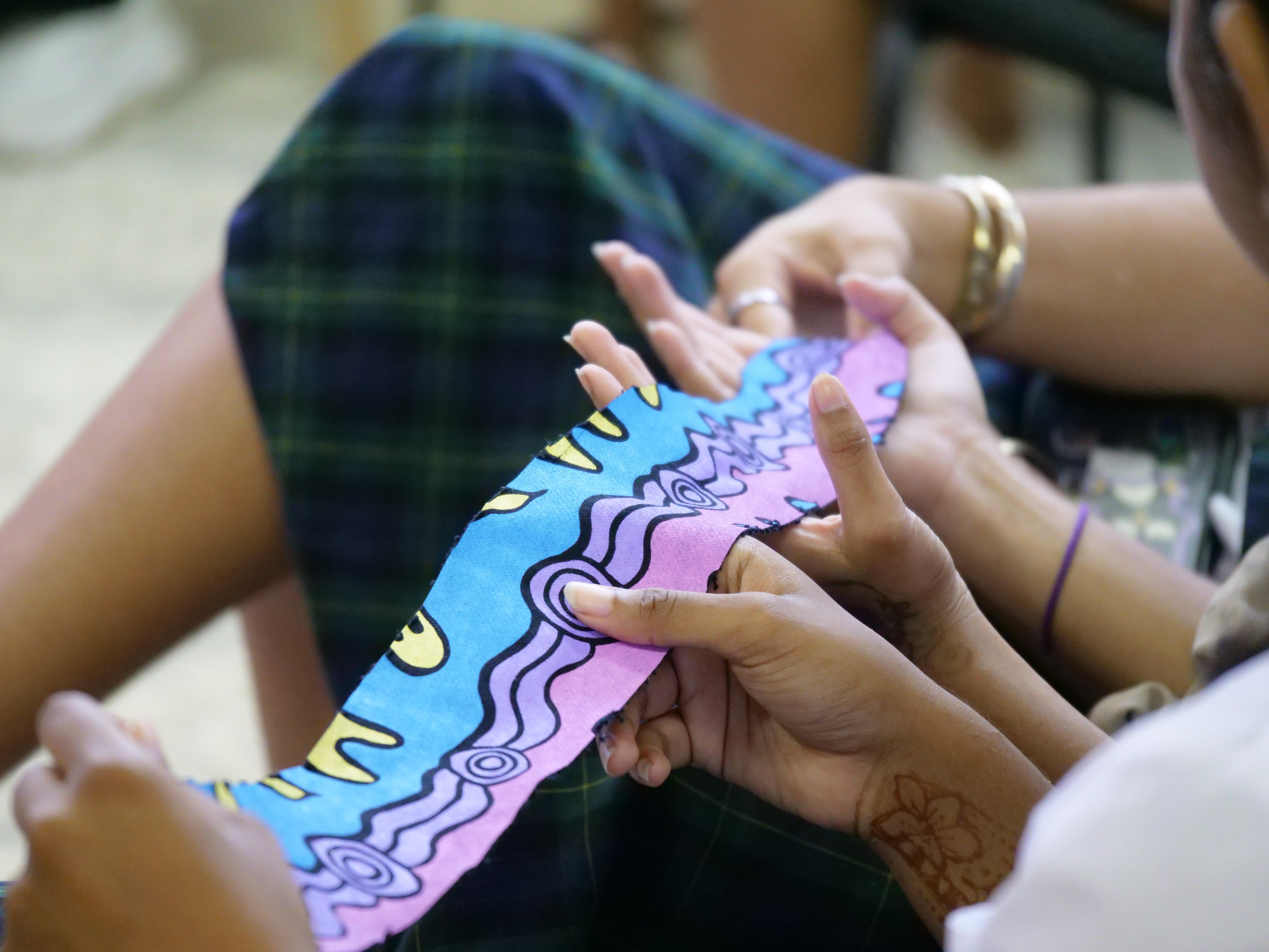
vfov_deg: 7.4
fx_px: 7332
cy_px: 476
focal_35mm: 200
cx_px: 634
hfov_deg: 9.9
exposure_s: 1/160
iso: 3200
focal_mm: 100
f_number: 2.8
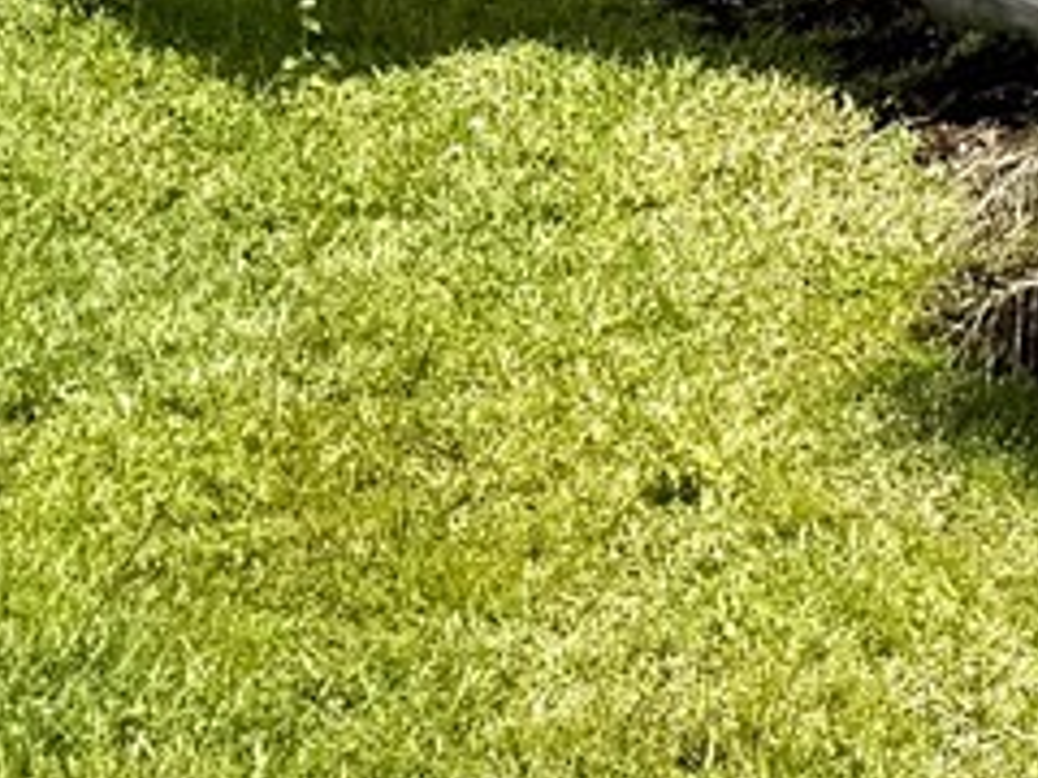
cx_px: 1765
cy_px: -1396
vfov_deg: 8.2
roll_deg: -0.3
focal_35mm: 160
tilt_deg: +7.1
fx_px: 4798
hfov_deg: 11.6
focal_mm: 6.76
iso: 80
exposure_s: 1/10309
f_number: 1.78
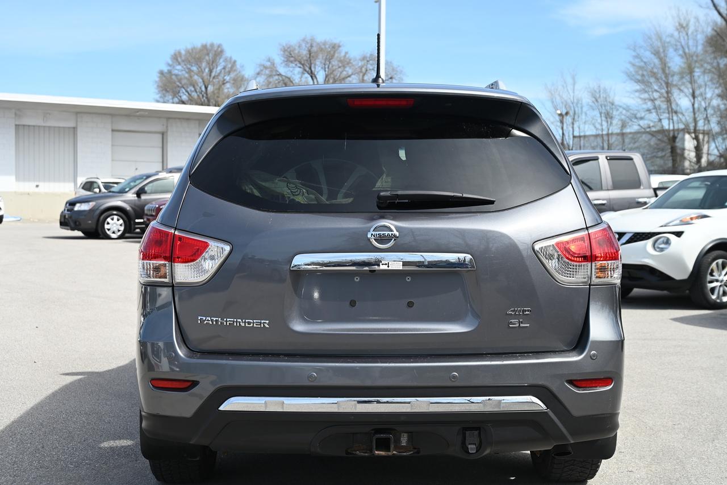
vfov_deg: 27.0
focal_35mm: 50
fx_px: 1010
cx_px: 364
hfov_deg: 39.6
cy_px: 242
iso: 100
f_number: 6.3
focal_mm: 50
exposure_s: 1/320
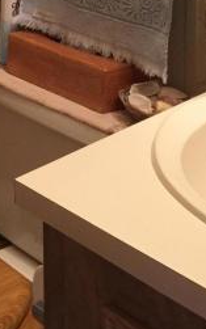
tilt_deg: -10.0
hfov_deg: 13.4
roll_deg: +1.6
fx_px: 844
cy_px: -104
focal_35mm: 94
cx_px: -58
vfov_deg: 20.2
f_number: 2.2
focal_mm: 4.15
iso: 80
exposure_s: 1/15
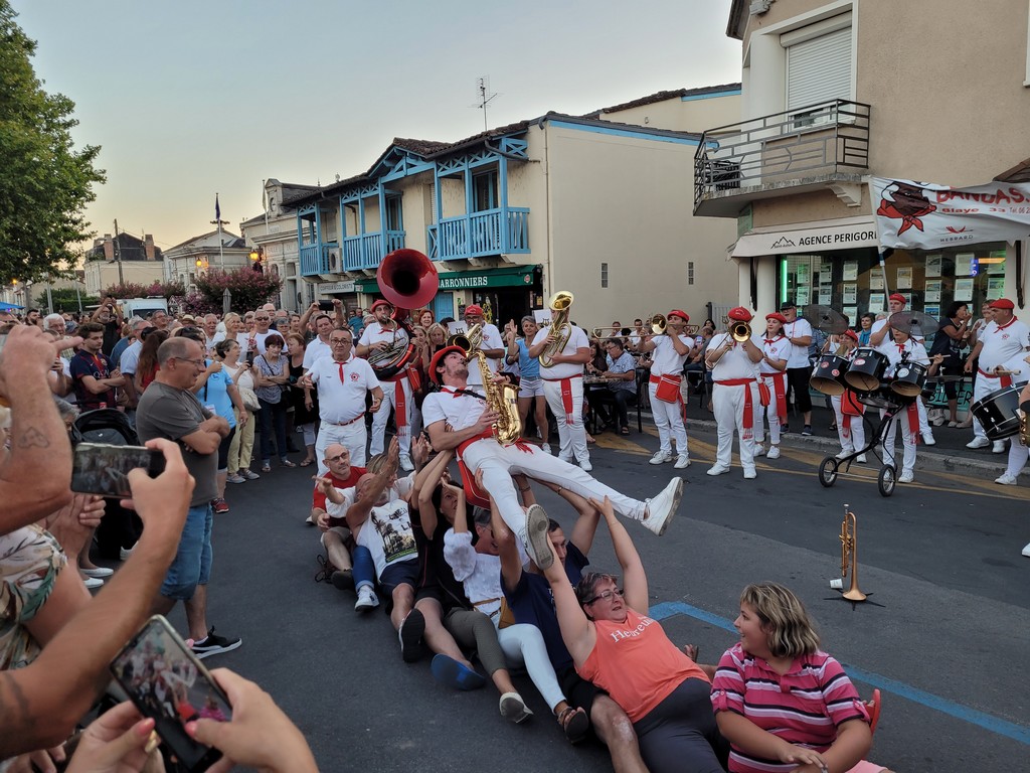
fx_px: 774
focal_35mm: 26
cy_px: 386
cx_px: 515
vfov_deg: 53.1
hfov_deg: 67.3
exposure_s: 1/100
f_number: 1.8
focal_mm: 5.4
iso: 50
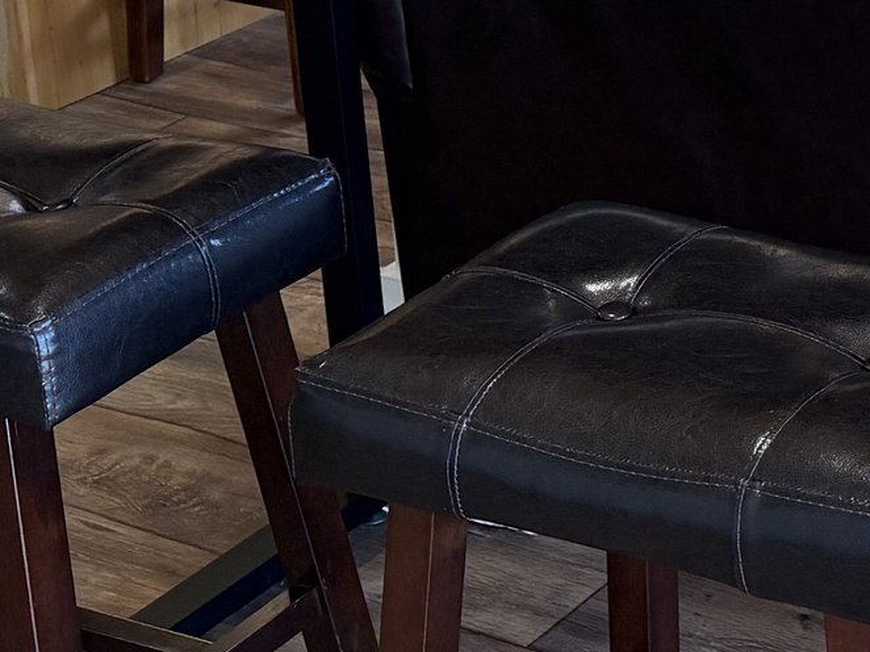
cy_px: -346
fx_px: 2588
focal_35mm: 103
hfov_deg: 17.0
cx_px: 1362
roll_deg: +0.6
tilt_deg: -13.4
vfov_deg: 13.5
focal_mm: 6.76
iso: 125
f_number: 1.78
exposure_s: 1/202
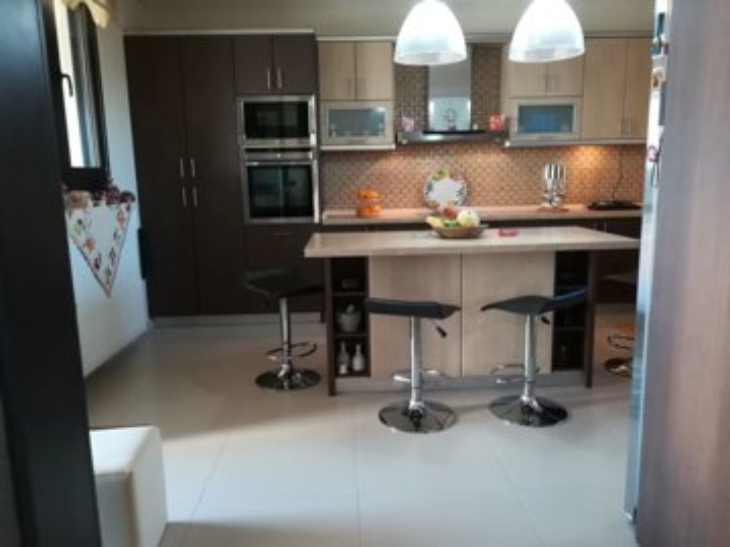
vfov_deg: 53.1
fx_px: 548
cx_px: 365
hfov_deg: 67.3
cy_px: 274
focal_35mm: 26
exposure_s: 1/33.3
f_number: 2.2
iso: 320
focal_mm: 3.83
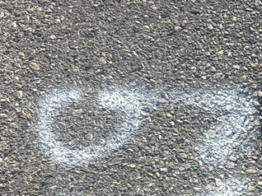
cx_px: 426
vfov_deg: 10.9
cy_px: 286
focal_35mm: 131
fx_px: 991
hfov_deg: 13.9
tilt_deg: -57.2
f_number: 1.6
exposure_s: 1/1590
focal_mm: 5.96
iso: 50
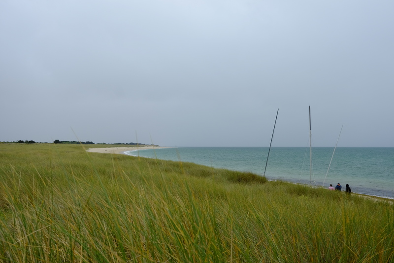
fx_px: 383
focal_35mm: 35
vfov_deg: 37.8
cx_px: 197
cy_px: 132
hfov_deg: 54.4
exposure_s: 1/150
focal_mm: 23
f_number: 8
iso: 400
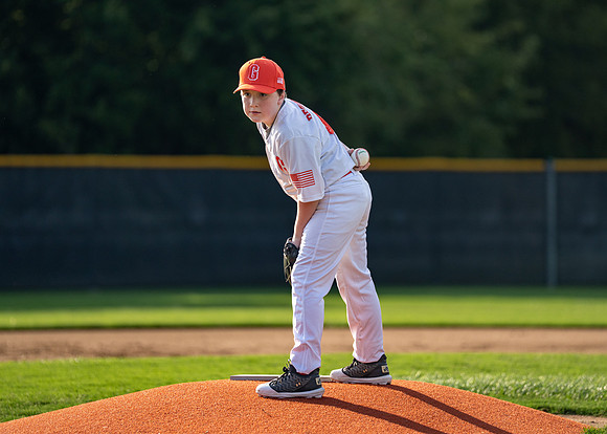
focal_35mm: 241
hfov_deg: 8.3
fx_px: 4162
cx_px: 308
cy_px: 194
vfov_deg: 6.0
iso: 400
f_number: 2.8
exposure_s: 1/4000
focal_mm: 200
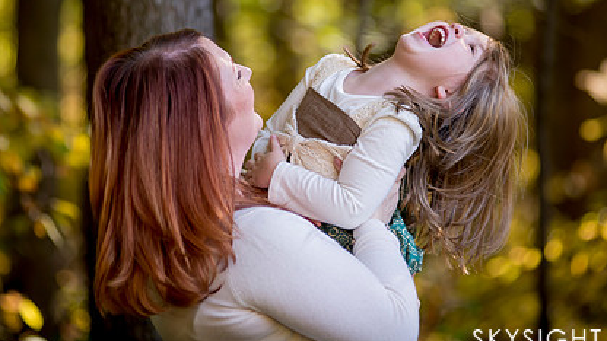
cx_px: 305
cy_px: 93
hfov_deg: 10.2
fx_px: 3412
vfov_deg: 5.7
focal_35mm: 212
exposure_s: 1/500
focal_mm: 145
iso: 400
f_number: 2.8
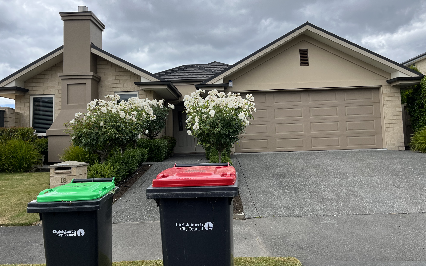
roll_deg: +3.0
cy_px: 118
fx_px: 325
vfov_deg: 44.5
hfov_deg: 66.5
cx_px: 214
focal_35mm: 28
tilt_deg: +2.6
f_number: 1.6
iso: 50
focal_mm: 5.1
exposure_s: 1/2309
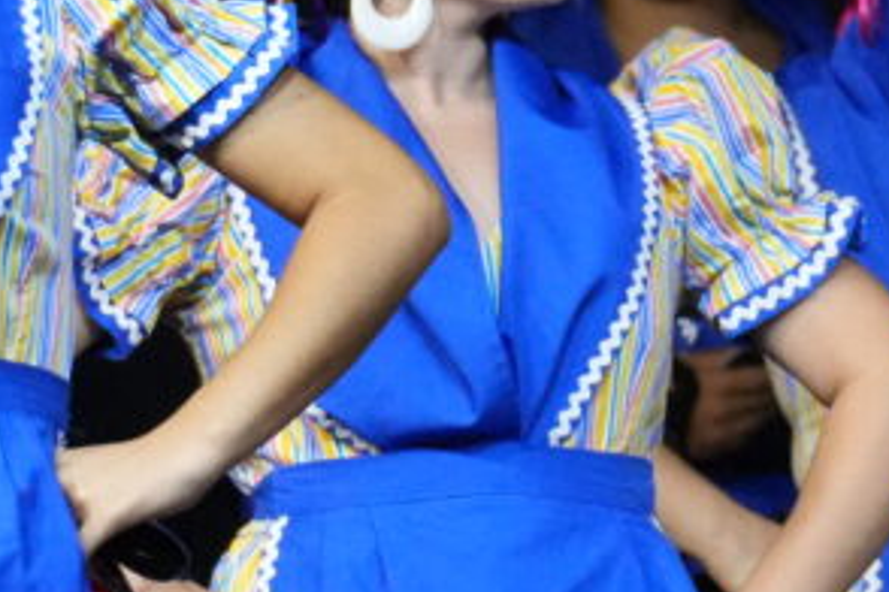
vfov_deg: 1.0
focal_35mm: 1369
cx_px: 641
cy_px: 307
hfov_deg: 1.5
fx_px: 33804
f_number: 6.3
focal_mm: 262
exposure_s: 1/400
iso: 6400
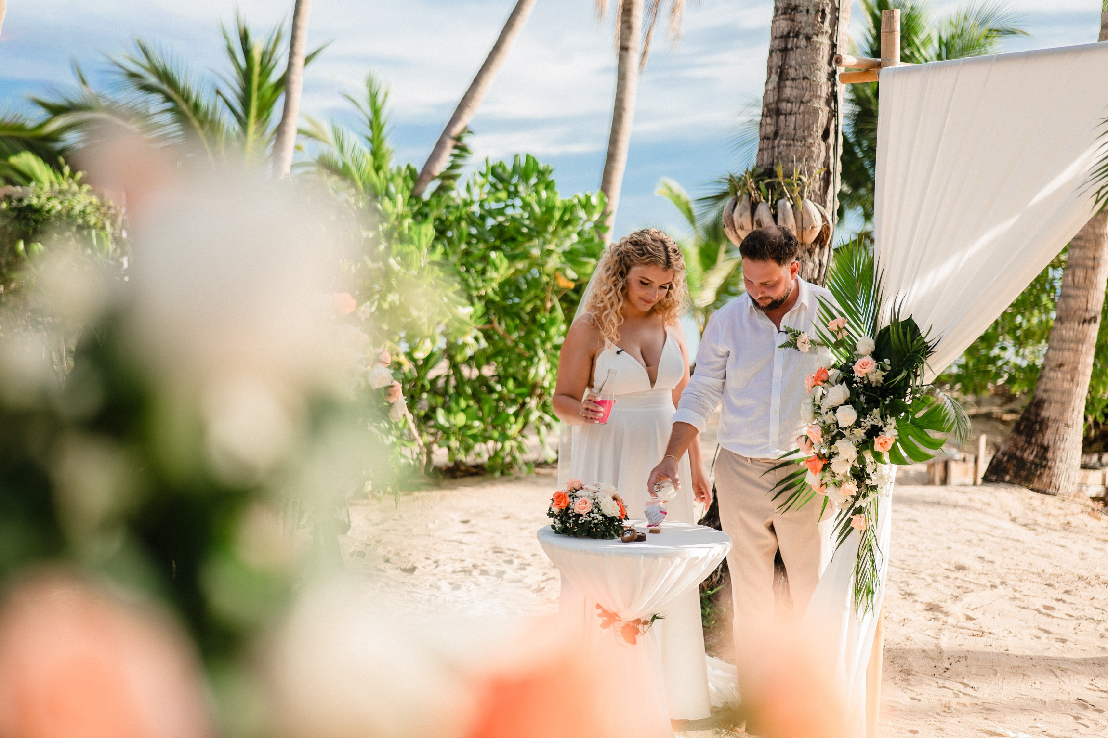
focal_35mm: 50
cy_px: 369
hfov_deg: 39.6
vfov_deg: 27.0
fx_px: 1539
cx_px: 554
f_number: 2
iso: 125
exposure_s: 1/400
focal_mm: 50
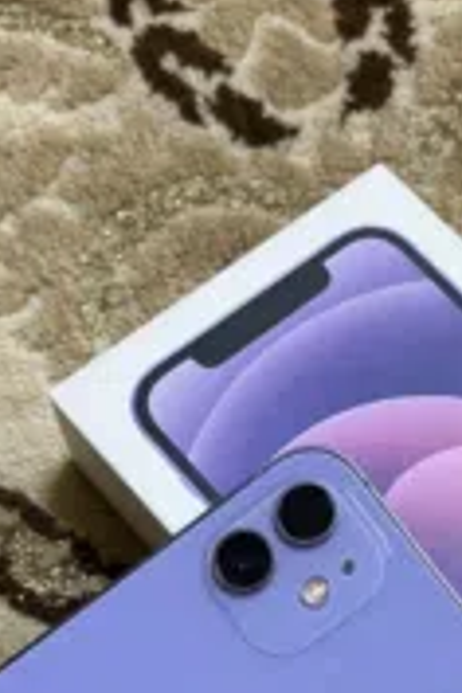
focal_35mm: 61
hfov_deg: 22.1
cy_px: 611
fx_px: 1174
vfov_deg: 31.5
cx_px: 333
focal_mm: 5.7
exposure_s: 1/50
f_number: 1.5
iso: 250
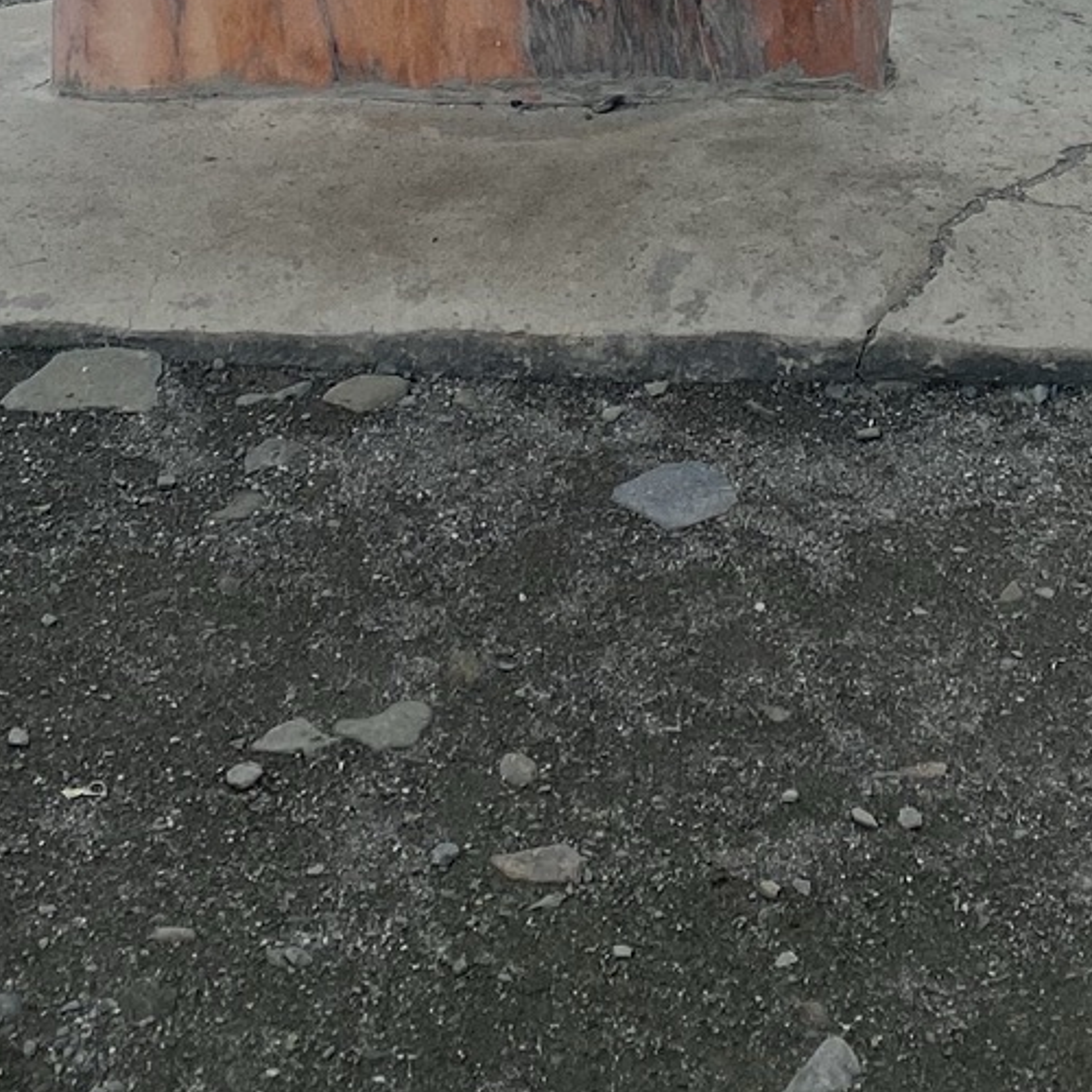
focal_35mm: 92
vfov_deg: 15.6
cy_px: -996
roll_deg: +0.2
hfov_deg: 18.8
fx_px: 3284
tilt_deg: -0.3
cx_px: 775
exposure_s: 1/2513
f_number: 1.8
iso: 32
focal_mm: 4.25
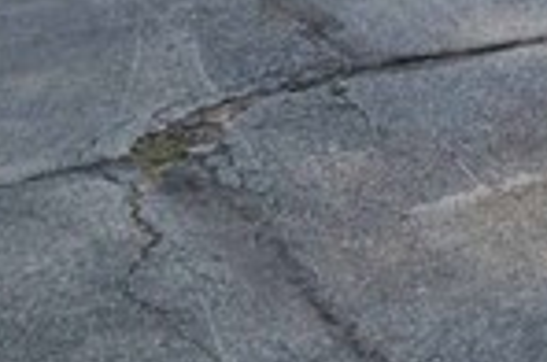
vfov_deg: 11.1
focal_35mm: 103
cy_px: -508
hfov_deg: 12.5
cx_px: 1488
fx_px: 1562
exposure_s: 1/640
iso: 200
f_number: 9
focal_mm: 14
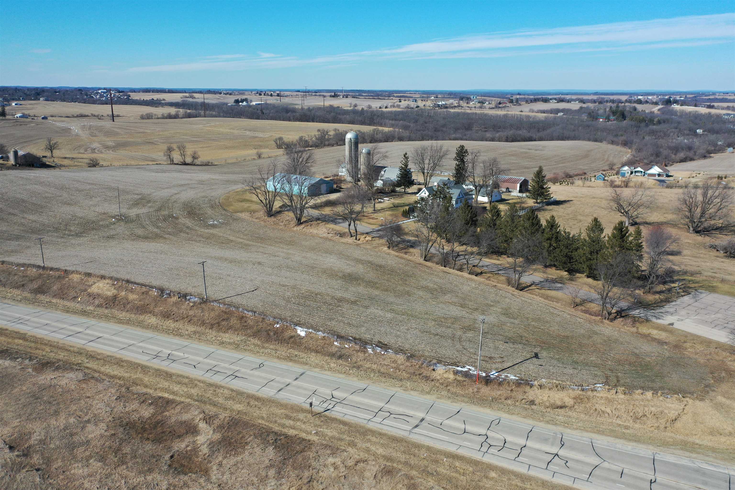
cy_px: 245
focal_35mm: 28
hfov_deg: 65.5
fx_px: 572
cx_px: 368
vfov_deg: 46.4
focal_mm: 10.26
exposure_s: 1/2000
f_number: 2.8
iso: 100
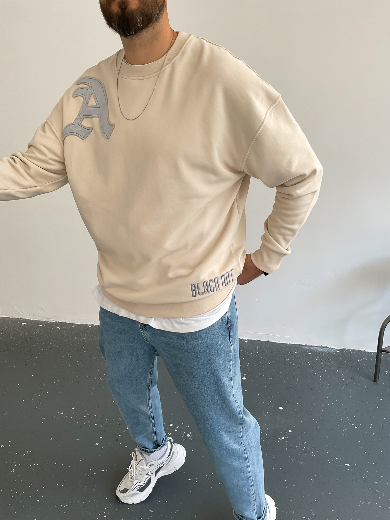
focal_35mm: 29
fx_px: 436
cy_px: 260
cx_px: 195
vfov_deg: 61.7
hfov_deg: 48.2
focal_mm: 3
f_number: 1.8
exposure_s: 1/120
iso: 40
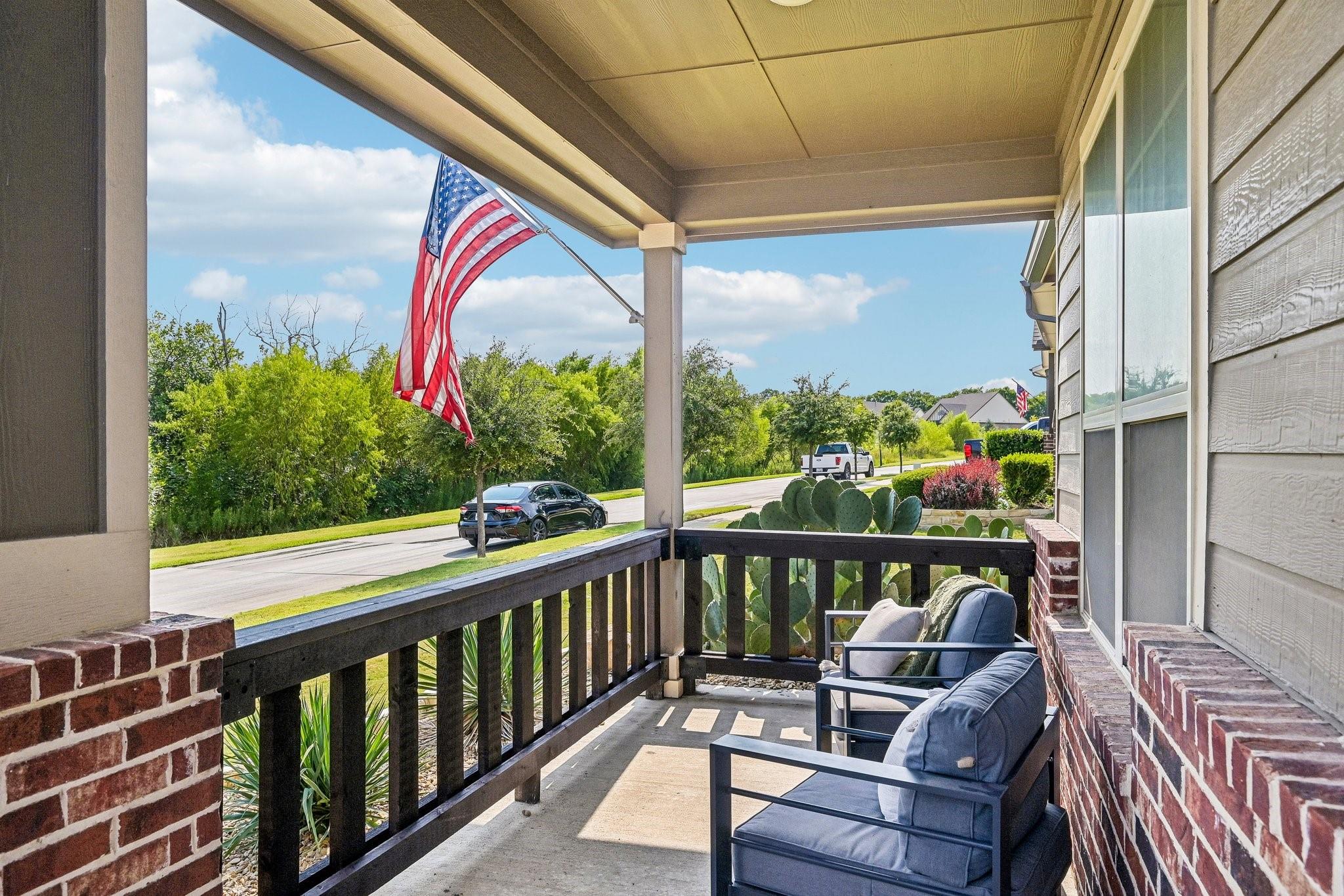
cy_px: 448
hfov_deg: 77.3
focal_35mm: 22
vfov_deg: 56.1
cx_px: 672
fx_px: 840
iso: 400
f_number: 8
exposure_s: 1/1000
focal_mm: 22.5
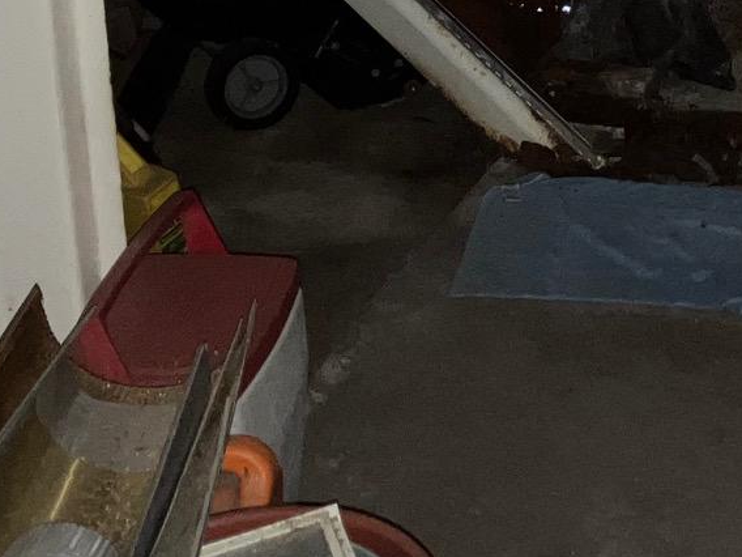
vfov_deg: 14.2
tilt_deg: -14.0
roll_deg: -0.7
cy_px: -109
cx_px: 841
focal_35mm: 101
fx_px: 2165
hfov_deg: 18.6
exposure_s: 1/4
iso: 64
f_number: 1.8
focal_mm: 3.99
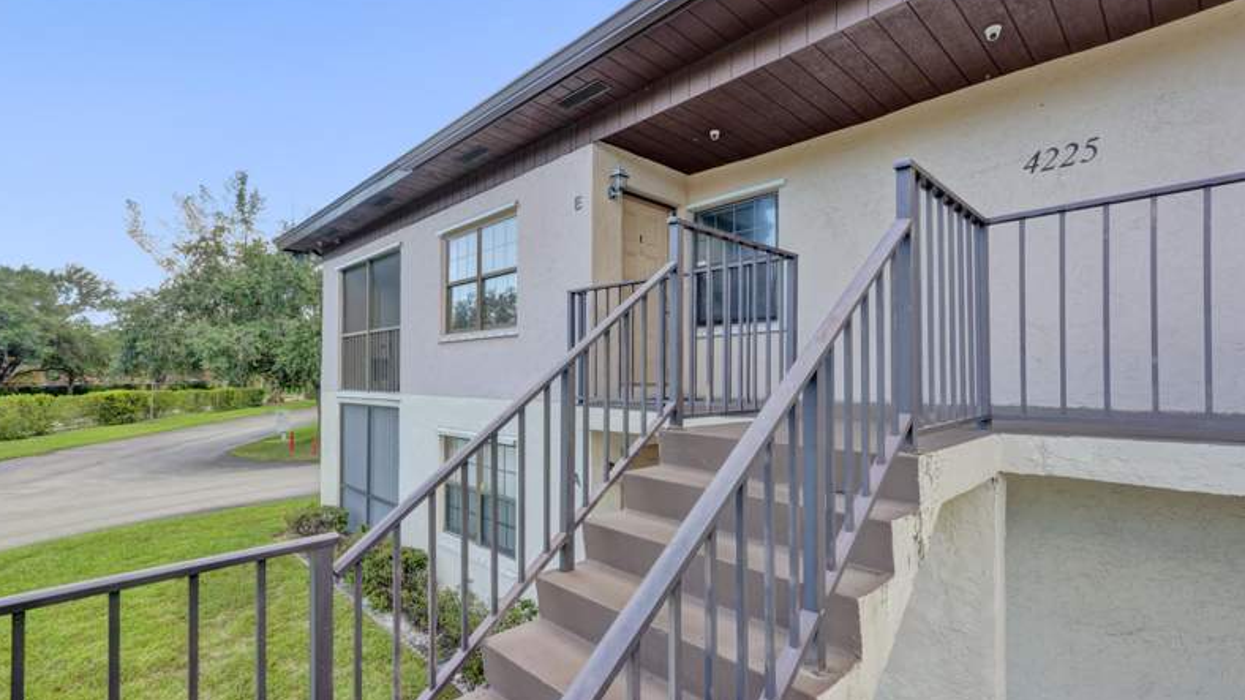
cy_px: 371
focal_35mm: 17
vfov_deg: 63.8
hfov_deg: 95.9
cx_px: 615
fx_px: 561
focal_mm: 16
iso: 1600
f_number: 13
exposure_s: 1/125
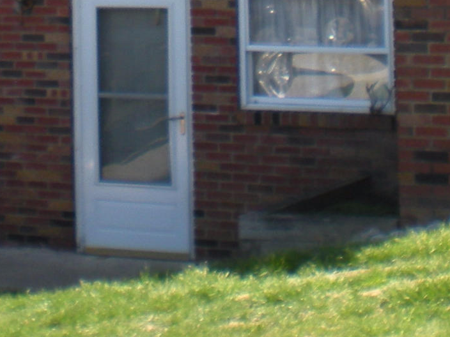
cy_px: -185
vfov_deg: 10.0
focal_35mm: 144
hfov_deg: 13.7
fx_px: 1872
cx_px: 169
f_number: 4.6
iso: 64
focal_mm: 6.3
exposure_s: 1/146
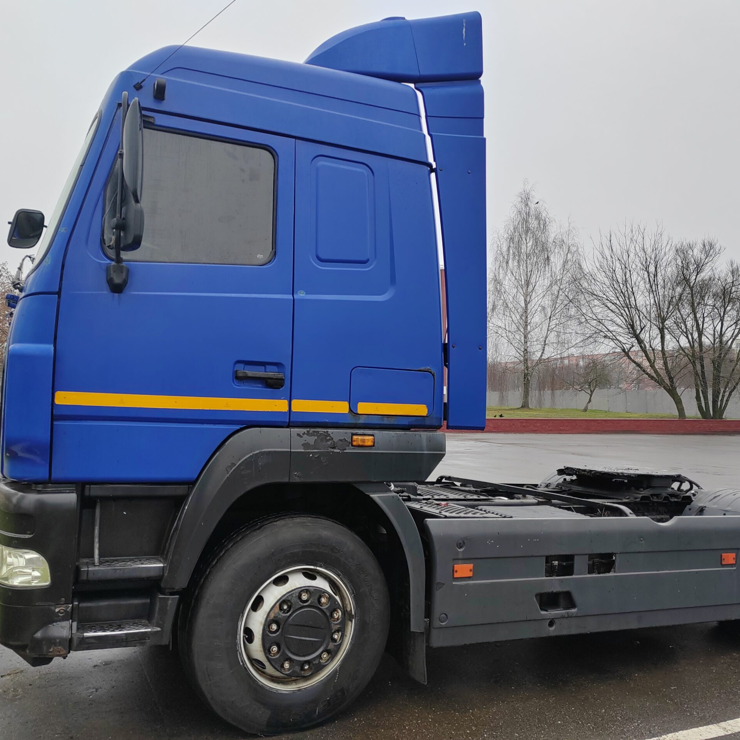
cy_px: 369
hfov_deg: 51.1
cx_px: 389
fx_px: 774
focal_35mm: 32
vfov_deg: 51.1
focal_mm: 5.52
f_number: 1.9
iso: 100
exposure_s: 1/130
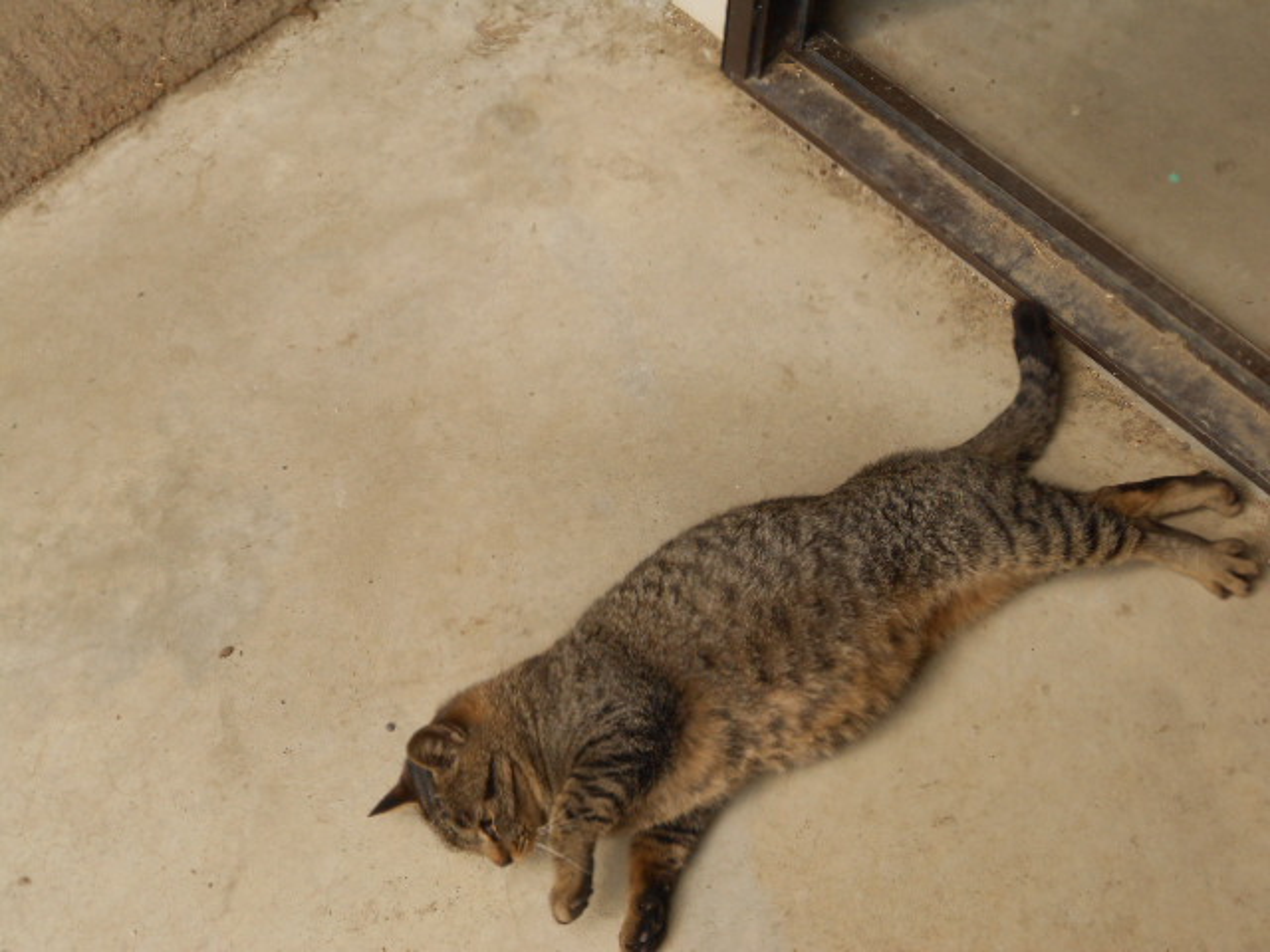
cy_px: 476
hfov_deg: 38.9
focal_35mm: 49
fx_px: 1798
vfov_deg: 29.7
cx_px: 635
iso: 125
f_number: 4.8
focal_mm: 8.8
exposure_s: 1/250
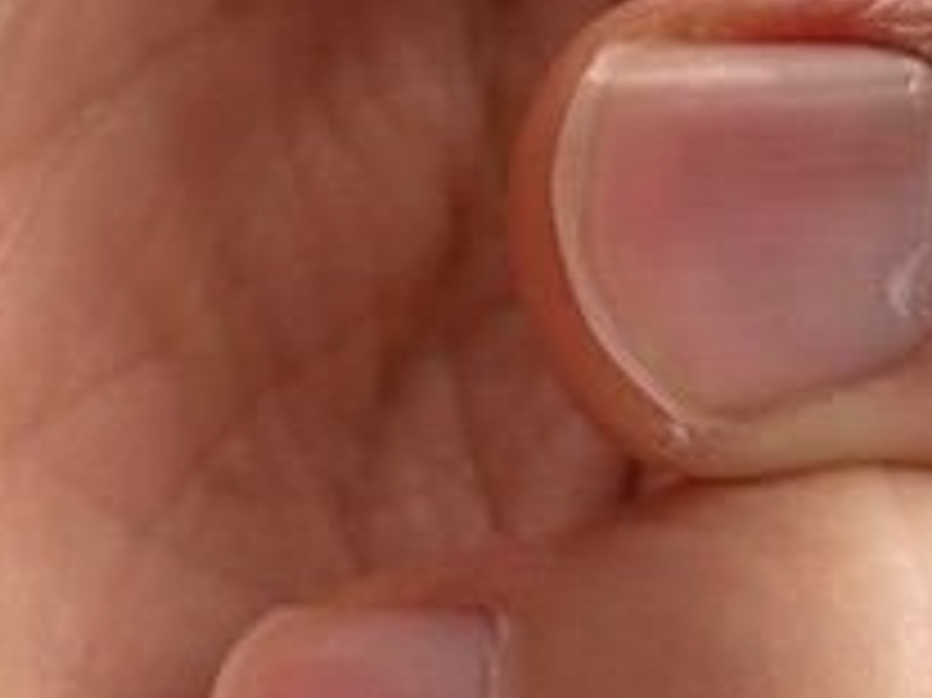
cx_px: 113
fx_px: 7992
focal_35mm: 297
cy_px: -1162
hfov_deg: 6.7
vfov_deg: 4.8
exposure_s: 1/594
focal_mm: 6.86
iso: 64
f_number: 1.78
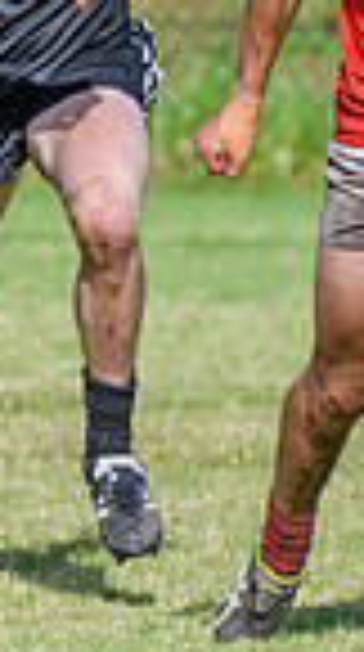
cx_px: 394
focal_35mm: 2110
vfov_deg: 1.0
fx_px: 36396
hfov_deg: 0.6
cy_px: 24
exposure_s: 1/2000
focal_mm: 420
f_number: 6.3
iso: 800
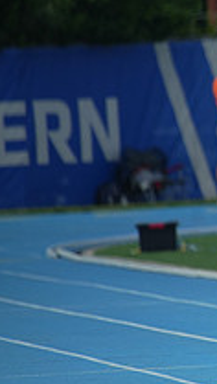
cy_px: 159
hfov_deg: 1.0
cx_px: 528
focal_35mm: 1162
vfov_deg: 1.9
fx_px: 11853
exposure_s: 1/2500
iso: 400
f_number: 5.6
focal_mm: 400
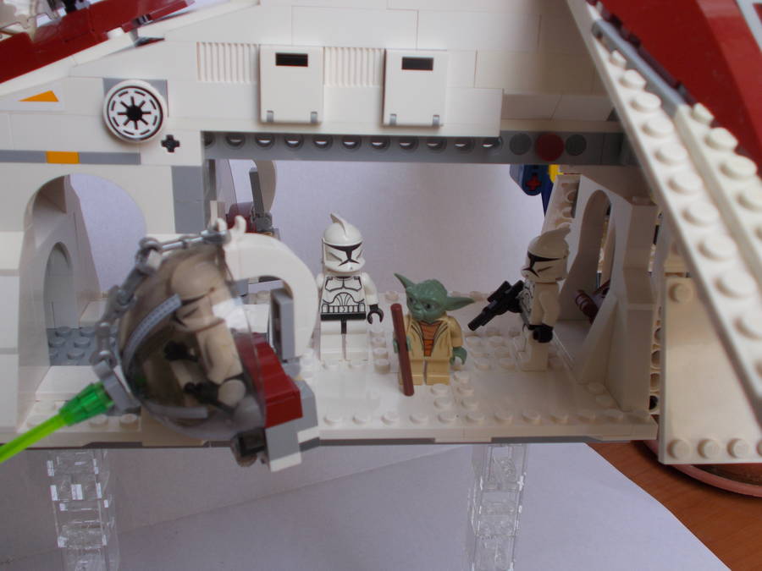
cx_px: 381
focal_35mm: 39
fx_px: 859
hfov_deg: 47.9
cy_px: 286
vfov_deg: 36.8
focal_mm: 6.9
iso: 80
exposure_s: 1/60
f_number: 3.9
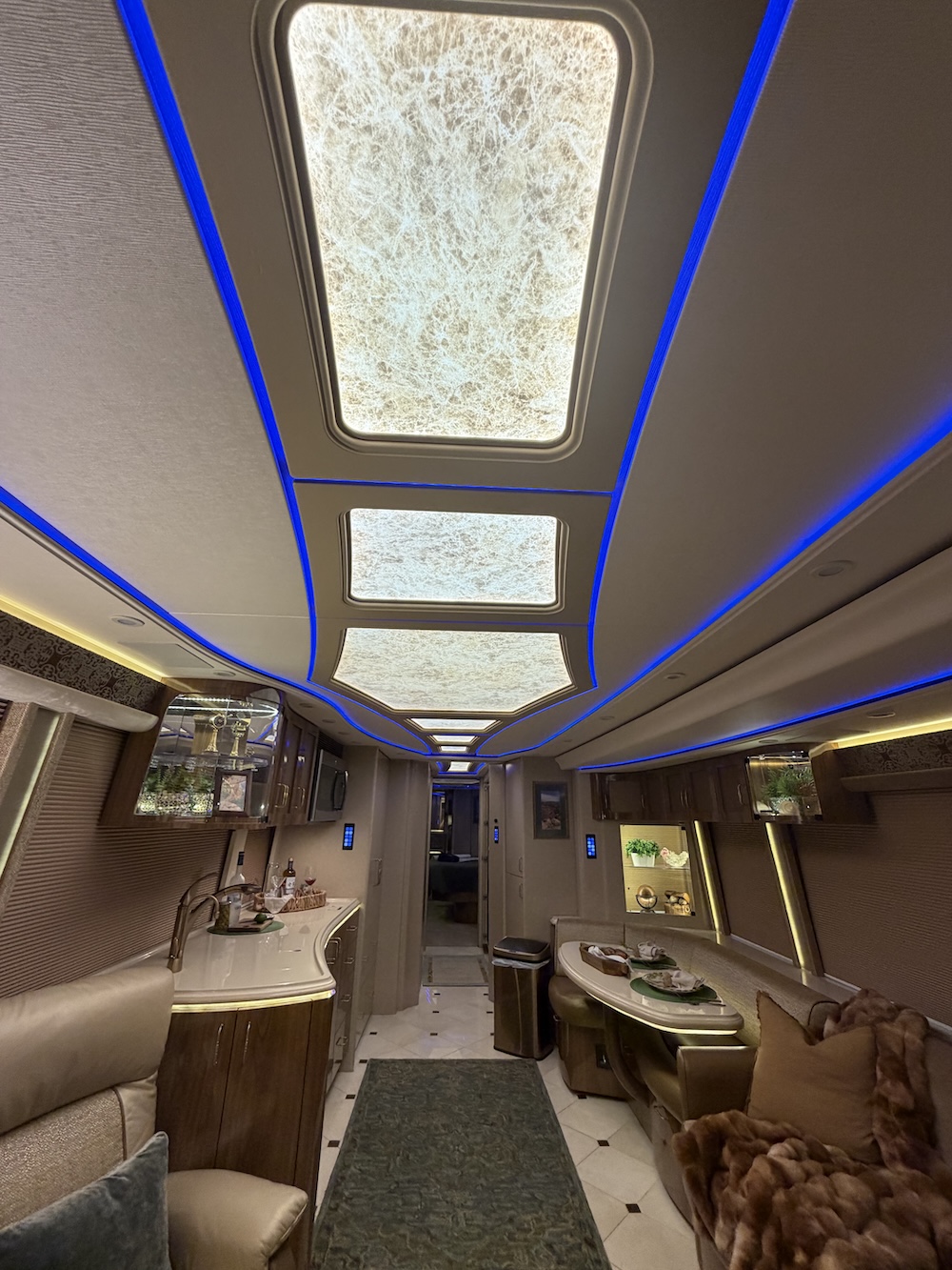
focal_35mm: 14
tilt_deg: +20.1
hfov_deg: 85.7
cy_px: 635
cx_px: 476
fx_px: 513
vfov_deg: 102.1
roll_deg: -0.5
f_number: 2.2
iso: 160
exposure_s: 1/120
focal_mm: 2.22
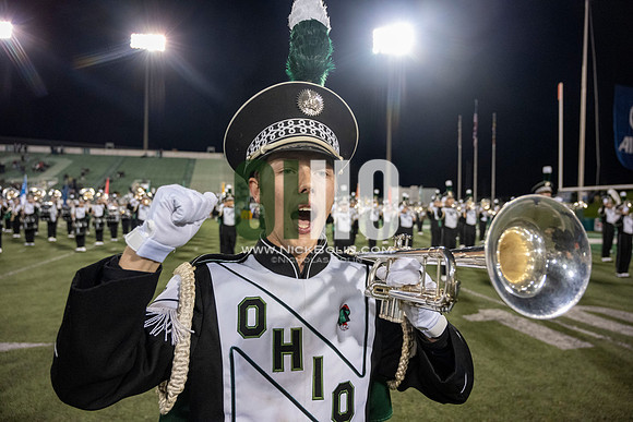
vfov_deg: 53.2
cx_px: 316
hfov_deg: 73.7
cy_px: 211
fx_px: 422
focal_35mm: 24
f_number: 4
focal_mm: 24
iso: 2500
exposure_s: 1/500
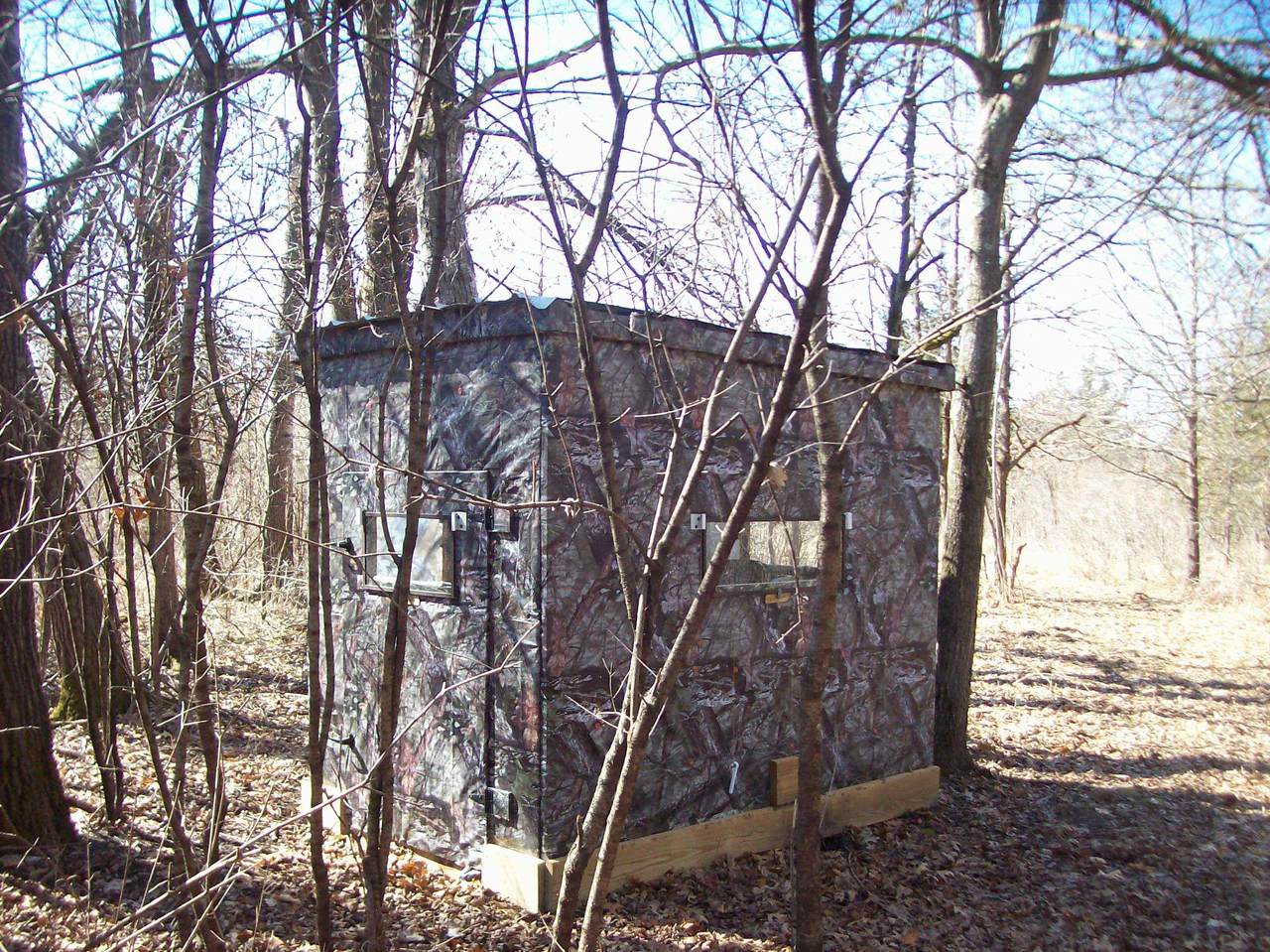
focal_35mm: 36
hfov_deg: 51.4
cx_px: 635
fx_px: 1320
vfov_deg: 39.6
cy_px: 476
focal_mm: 6
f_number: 2.7
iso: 80
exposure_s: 1/222
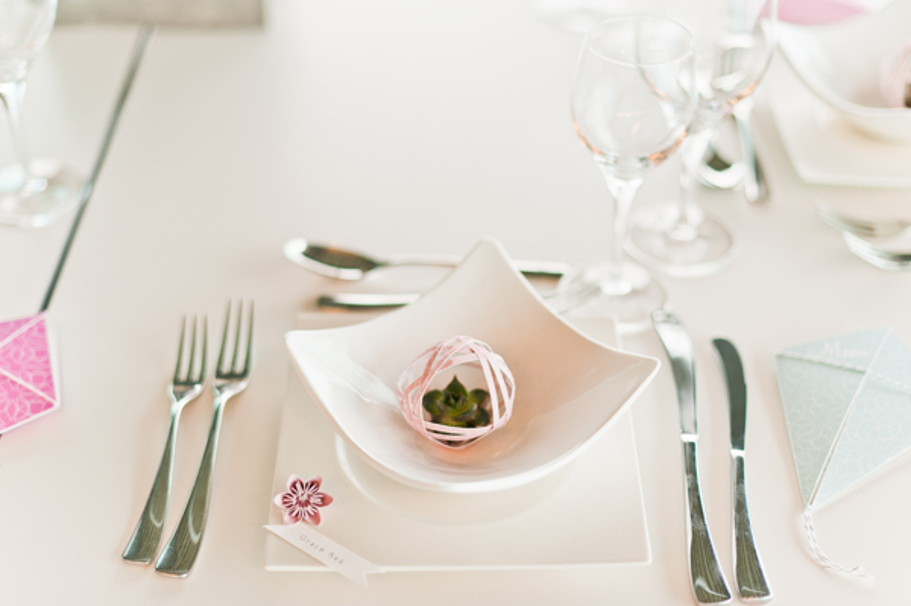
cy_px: 303
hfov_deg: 39.6
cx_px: 456
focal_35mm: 50
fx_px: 1264
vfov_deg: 26.9
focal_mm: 50
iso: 200
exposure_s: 1/250
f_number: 2
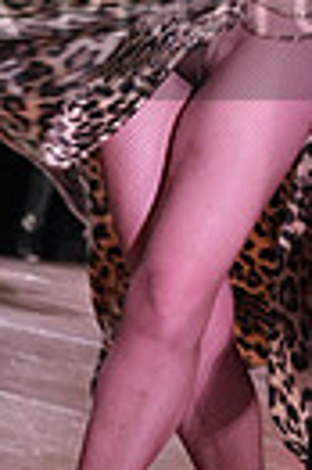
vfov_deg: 6.3
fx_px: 4223
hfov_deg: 4.2
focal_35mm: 324
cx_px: 274
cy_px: -18
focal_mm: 73
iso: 5000
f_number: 5
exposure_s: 1/320
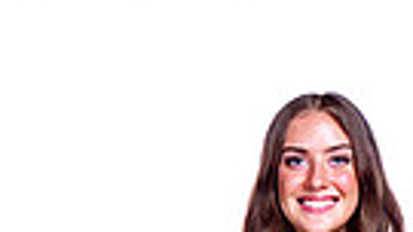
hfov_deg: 11.0
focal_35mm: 196
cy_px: 601
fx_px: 2147
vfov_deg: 5.9
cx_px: 269
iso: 100
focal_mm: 56
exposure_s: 1/250
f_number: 5.6
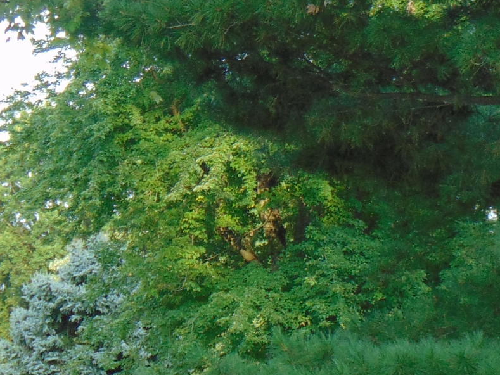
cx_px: 240
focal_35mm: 190
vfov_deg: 7.8
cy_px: 265
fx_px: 2745
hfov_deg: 10.4
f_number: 3.5
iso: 80
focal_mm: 9
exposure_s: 1/60
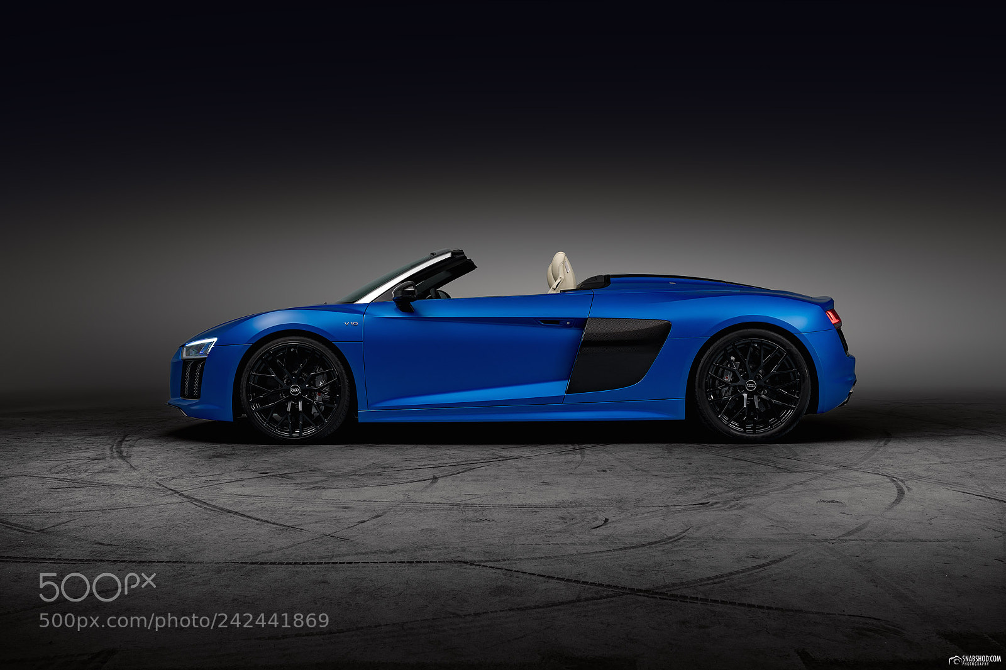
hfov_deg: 54.4
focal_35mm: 35
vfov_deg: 37.8
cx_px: 503
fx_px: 978
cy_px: 335
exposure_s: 1/2
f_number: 8
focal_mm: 35
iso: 100
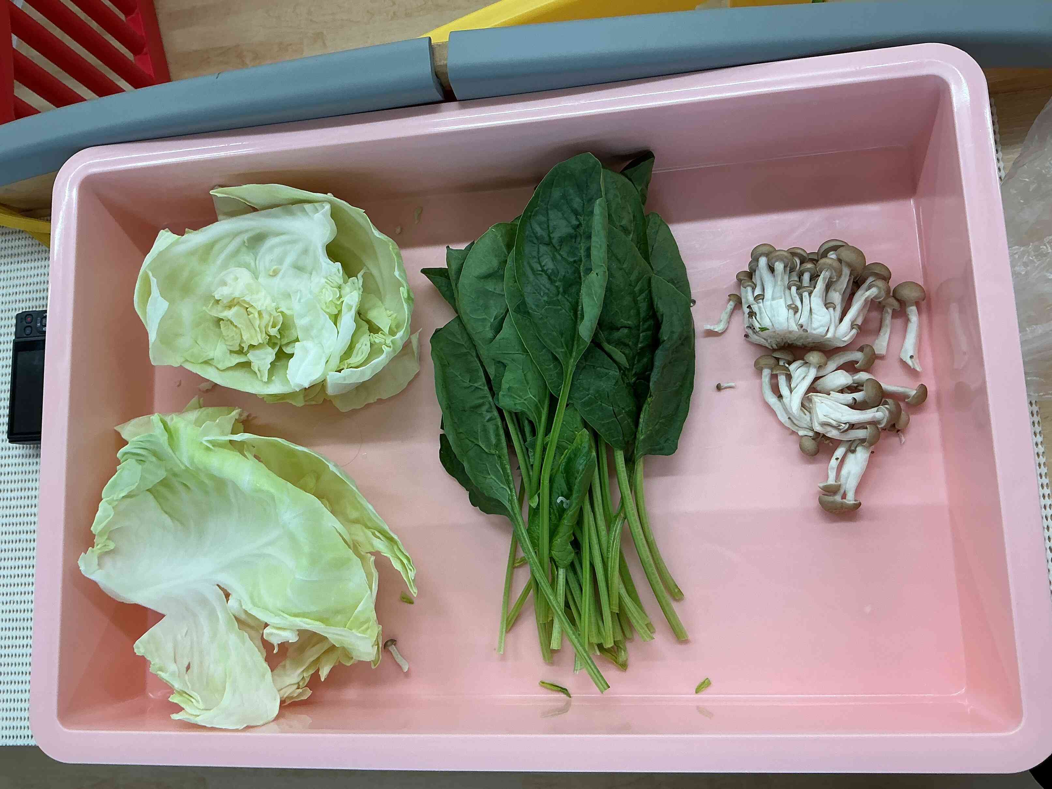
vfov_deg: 48.2
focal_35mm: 29
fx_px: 881
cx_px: 526
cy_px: 394
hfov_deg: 61.7
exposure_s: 1/120
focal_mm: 3
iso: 40
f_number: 1.8
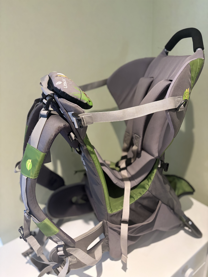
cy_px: 138
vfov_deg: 67.3
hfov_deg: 53.1
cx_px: 104
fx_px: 208
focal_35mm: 26
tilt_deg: -23.0
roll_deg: +3.2
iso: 400
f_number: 1.6
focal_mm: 5.96
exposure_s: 1/50
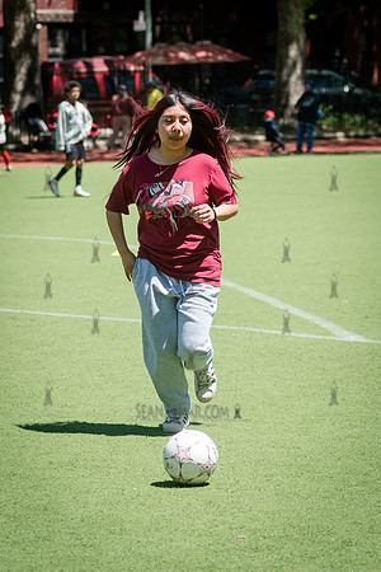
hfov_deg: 7.8
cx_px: 189
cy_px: 226
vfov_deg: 11.7
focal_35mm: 176
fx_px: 2800
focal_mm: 92
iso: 200
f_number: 4
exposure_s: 1/800
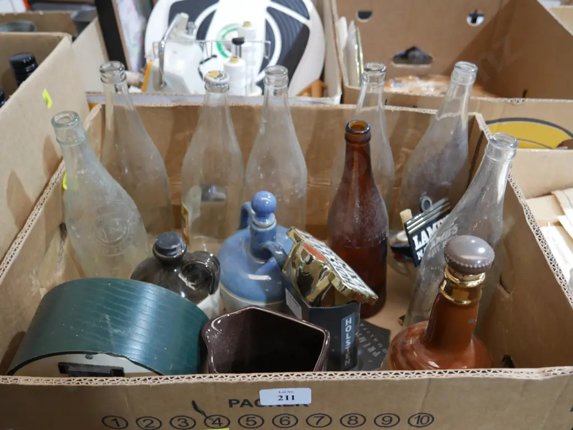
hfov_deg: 56.8
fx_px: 530
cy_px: 215
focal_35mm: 32
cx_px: 286
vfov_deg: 44.2
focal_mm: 16
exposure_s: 1/60
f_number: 3.6
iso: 800
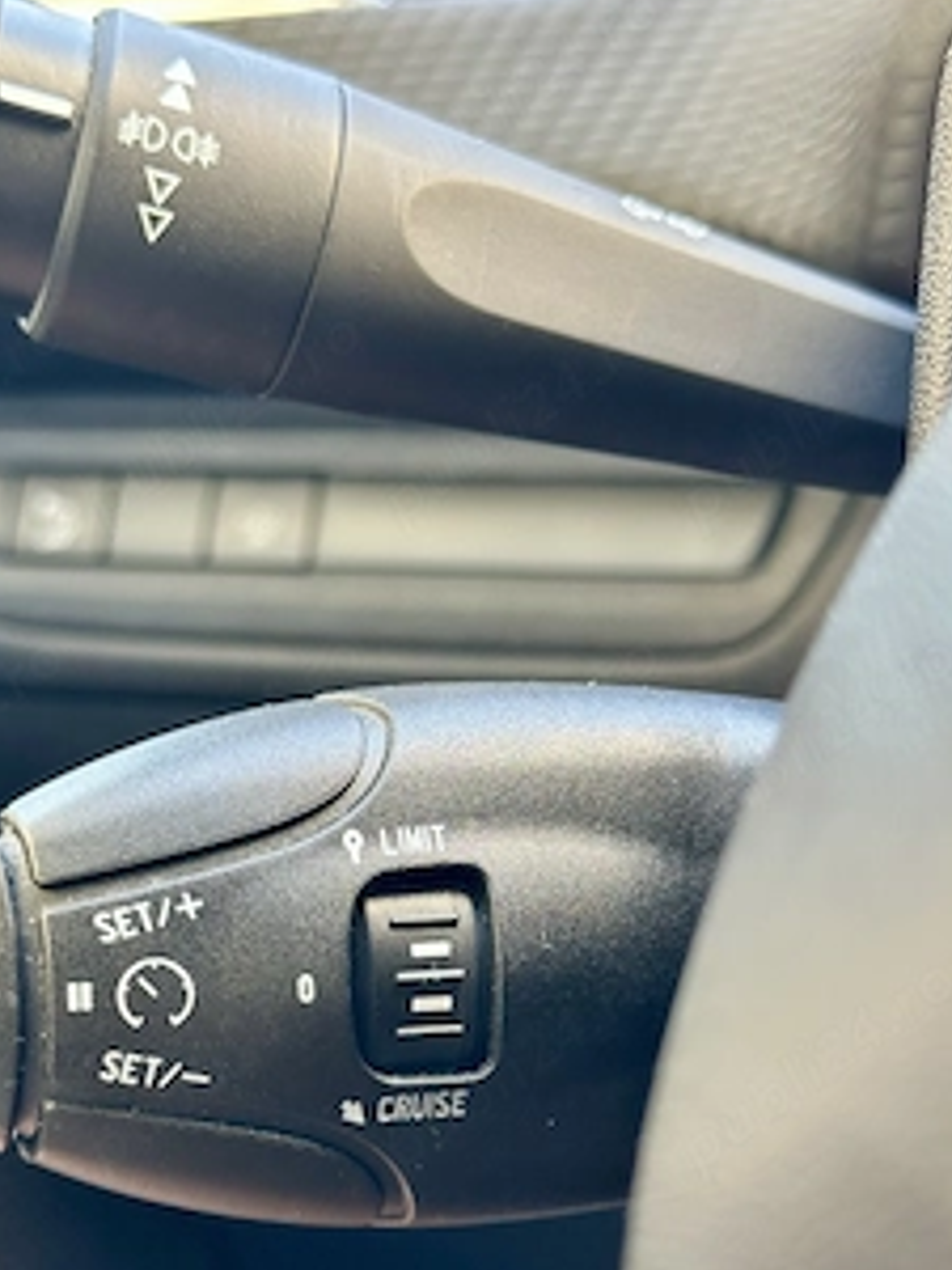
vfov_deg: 30.1
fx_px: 2347
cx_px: 372
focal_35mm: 64
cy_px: 813
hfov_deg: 22.9
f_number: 1.78
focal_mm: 6.86
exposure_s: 1/60
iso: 160
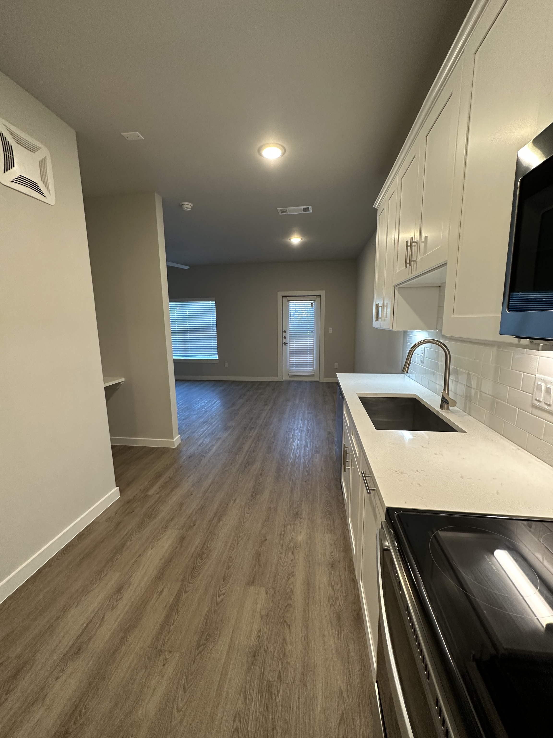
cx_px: 276
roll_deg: +0.9
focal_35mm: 14
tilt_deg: -9.9
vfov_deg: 102.1
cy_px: 369
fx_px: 298
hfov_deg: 85.7
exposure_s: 1/60
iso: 200
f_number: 2.2
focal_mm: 2.22
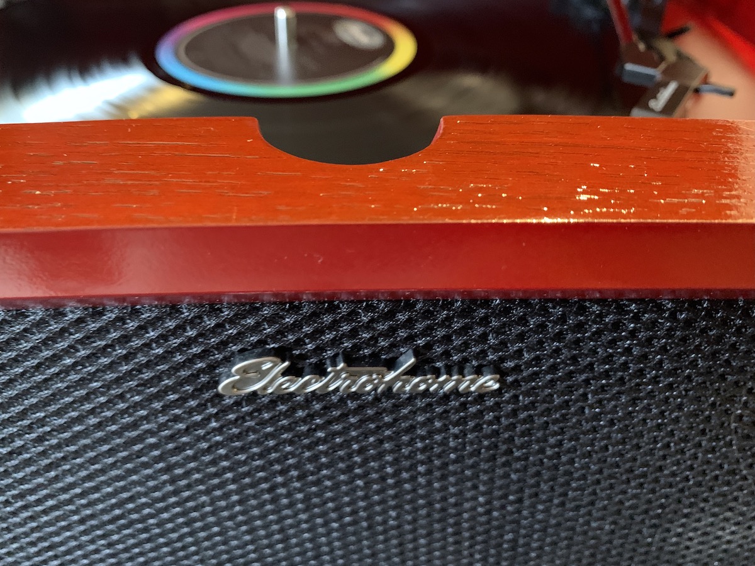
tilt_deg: -36.5
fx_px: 567
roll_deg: -1.8
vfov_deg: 53.1
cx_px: 378
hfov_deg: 67.3
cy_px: 283
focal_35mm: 26
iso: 640
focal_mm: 4.25
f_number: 1.8
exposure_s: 1/24
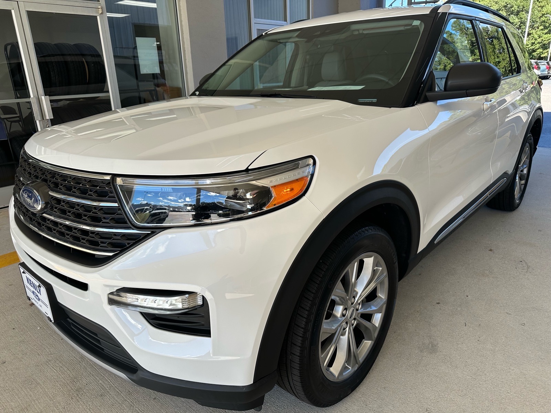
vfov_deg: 56.8
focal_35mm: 24
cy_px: 206
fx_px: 382
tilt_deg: -19.0
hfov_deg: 71.6
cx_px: 276
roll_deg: +2.3
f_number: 1.78
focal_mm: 6.86
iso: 80
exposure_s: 1/1040
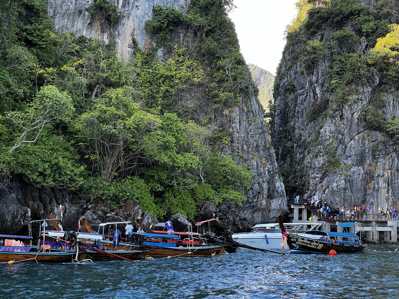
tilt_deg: +1.8
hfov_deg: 25.3
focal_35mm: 77
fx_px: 888
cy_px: 150
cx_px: 200
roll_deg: -2.9
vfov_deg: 19.1
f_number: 2.8
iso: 80
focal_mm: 9
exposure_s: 1/122
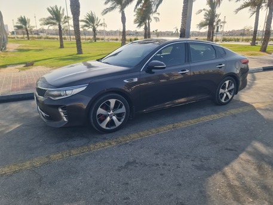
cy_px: 102
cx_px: 136
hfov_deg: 69.4
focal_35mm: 25
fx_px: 197
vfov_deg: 54.9
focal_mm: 7
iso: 50
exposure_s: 1/570
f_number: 1.8
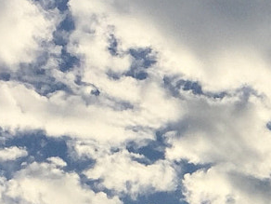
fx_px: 1245
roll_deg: -1.4
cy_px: 297
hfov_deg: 11.6
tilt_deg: +22.0
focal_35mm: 159
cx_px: 464
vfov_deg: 9.1
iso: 32
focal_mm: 4.15
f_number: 2.2
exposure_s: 1/4950
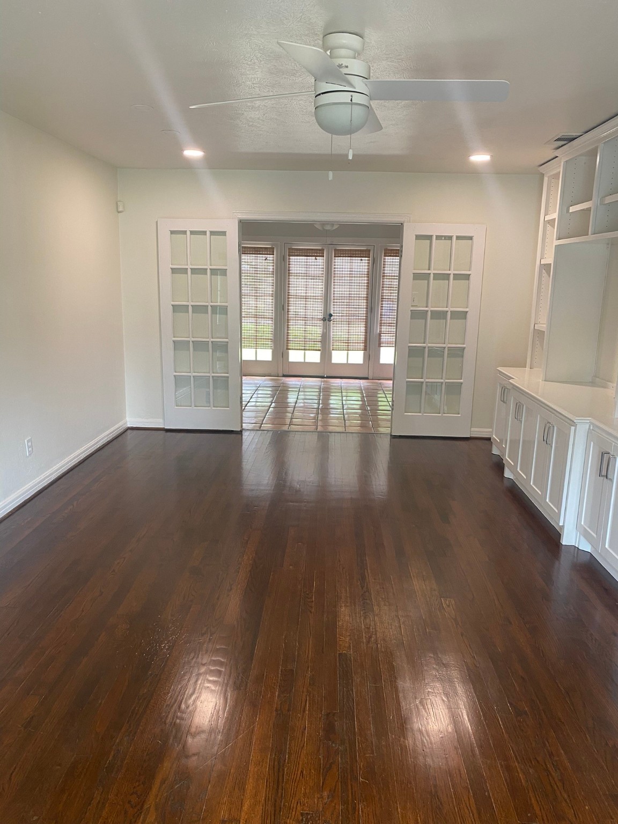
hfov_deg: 53.1
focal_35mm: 26
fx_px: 619
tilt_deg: -11.5
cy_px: 412
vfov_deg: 67.3
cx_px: 309
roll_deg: -0.7
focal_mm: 4.25
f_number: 1.8
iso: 100
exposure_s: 1/60
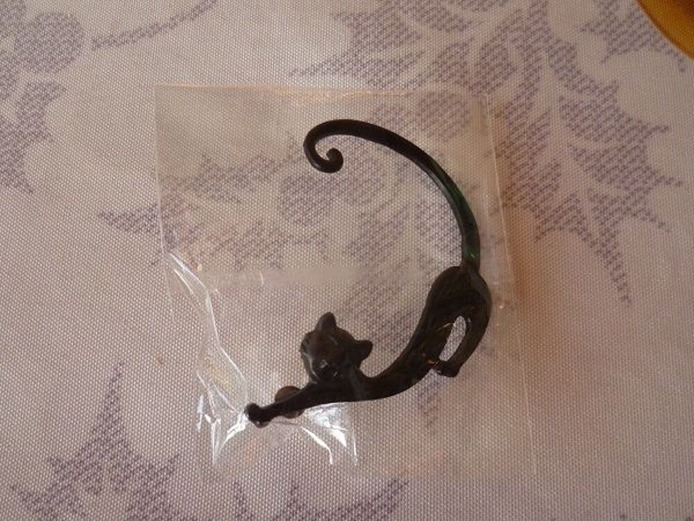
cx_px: 347
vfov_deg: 38.7
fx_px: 742
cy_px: 260
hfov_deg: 50.1
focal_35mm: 37
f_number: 3.1
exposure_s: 1/80
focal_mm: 6.6
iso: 160
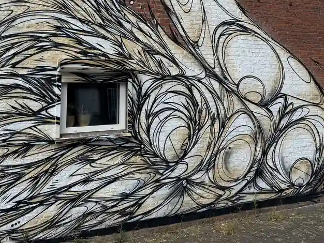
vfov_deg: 30.3
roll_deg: +0.7
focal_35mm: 46
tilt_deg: +9.0
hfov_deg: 41.1
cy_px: 29
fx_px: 431
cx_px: 185
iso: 80
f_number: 1.78
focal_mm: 6.76
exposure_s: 1/5714
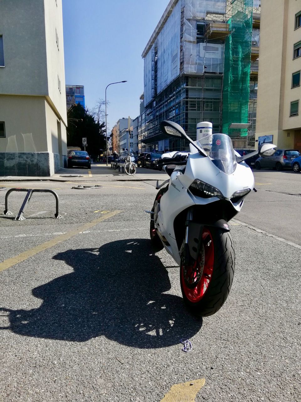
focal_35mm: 27
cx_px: 150
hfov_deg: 51.4
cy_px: 201
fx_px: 313
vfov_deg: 65.3
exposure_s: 1/854
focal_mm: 3.81
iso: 50
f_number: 2.2
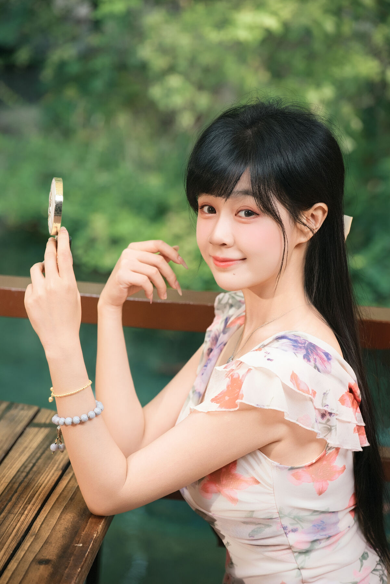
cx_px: 195
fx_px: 1705
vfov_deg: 19.5
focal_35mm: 105
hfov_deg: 13.1
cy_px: 292
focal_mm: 105
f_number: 4
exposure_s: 1/125
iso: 500
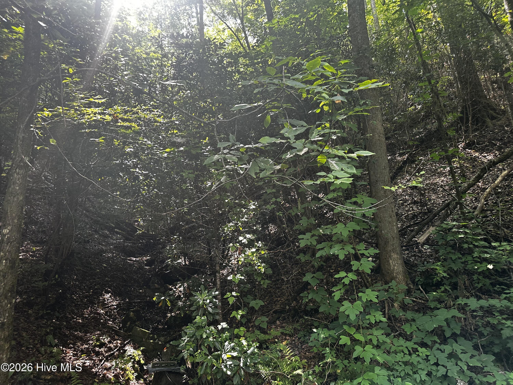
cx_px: 256
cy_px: 192
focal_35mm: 24
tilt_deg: +16.2
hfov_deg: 71.6
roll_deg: +4.8
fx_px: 356
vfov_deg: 56.8
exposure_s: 1/121
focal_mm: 6.86
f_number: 1.78
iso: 125
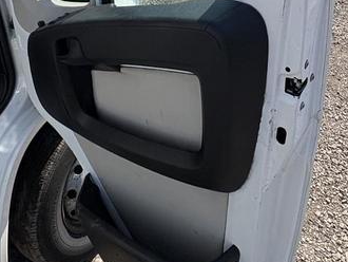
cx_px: 199
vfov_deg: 32.1
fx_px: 382
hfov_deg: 48.8
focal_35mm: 38
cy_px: -43
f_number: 2.2
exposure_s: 1/1346
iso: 64
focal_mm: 2.22
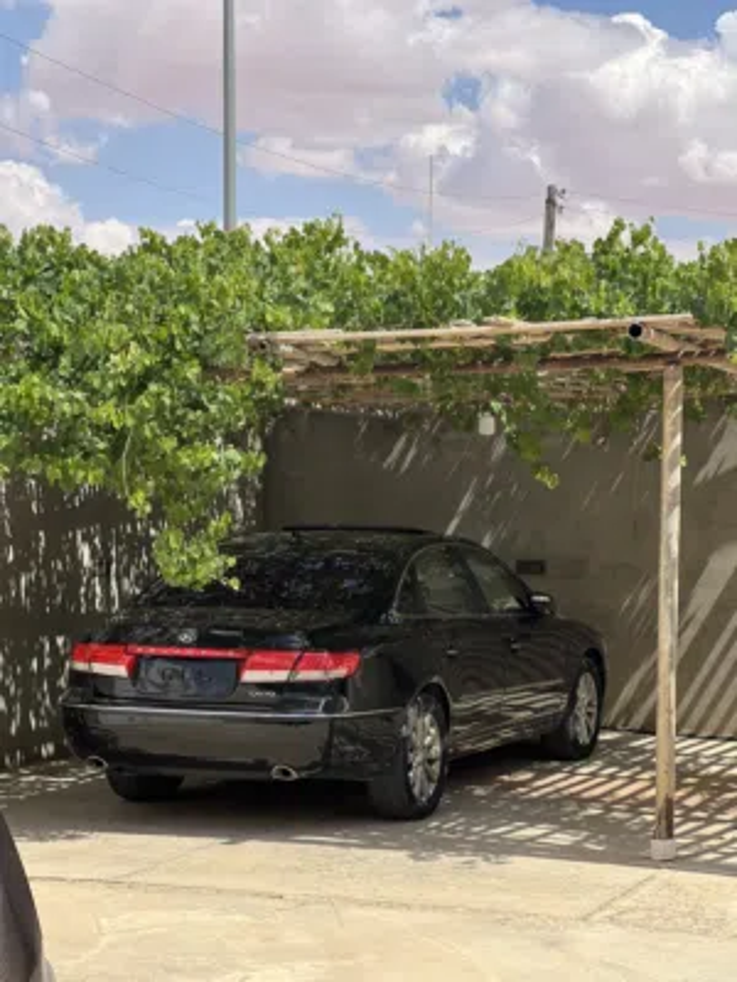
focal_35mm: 77
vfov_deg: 25.3
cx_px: 368
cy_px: 491
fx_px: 2186
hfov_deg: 19.1
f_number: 2.8
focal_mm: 9
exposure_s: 1/619
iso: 32
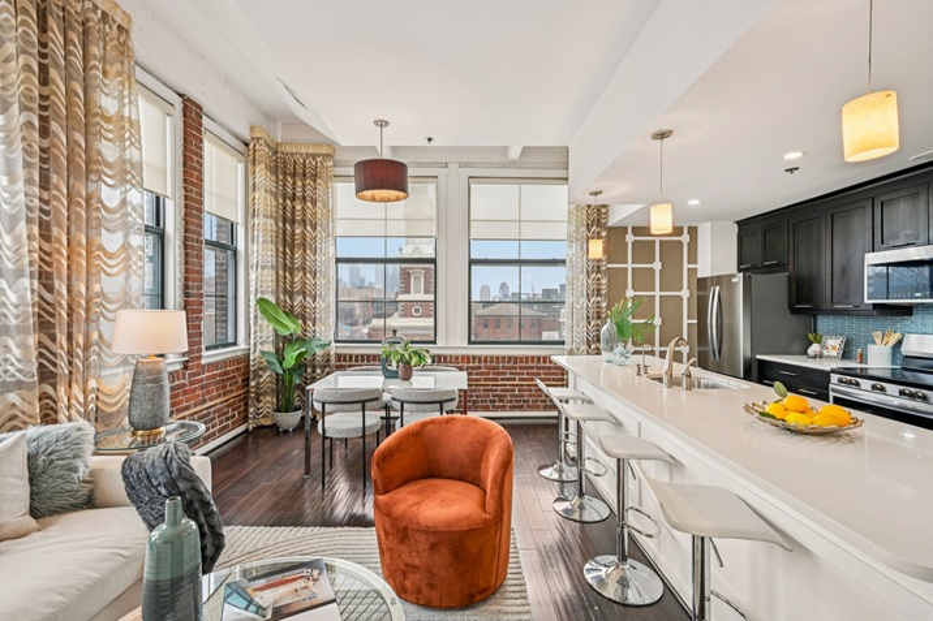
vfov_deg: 73.7
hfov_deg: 96.7
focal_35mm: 16
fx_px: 415
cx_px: 466
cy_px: 310
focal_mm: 16
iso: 400
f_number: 8
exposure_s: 1/50
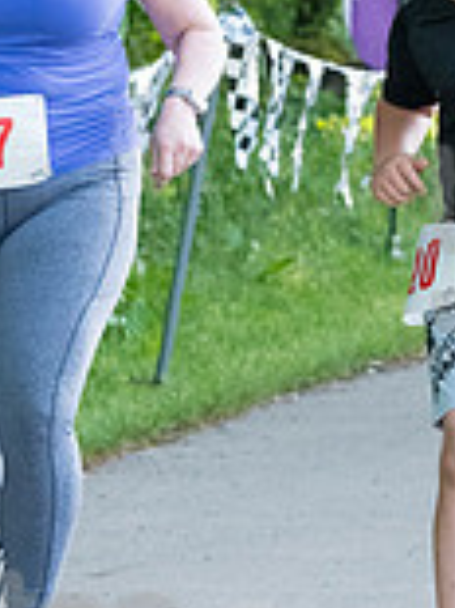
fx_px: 7687
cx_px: 524
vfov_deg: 4.5
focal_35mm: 438
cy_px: 251
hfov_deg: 3.4
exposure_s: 1/1600
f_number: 5.6
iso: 4000
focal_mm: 105
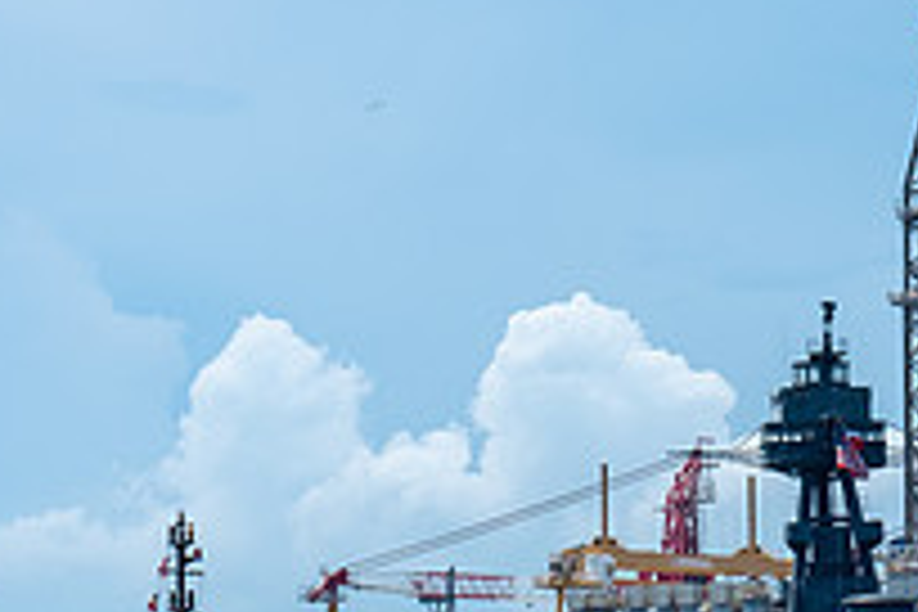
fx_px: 6018
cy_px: 628
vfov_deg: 5.8
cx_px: 1022
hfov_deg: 8.6
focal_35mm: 236
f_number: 4.5
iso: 200
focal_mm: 55
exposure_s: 1/1250
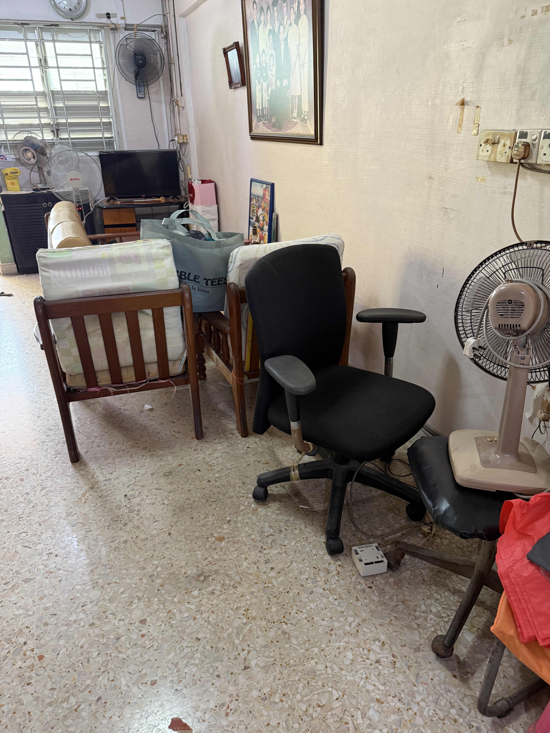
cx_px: 275
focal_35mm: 24
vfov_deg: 71.6
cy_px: 366
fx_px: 508
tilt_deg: -24.9
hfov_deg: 56.8
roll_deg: +0.9
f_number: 1.78
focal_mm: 6.76
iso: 250
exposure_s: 1/50
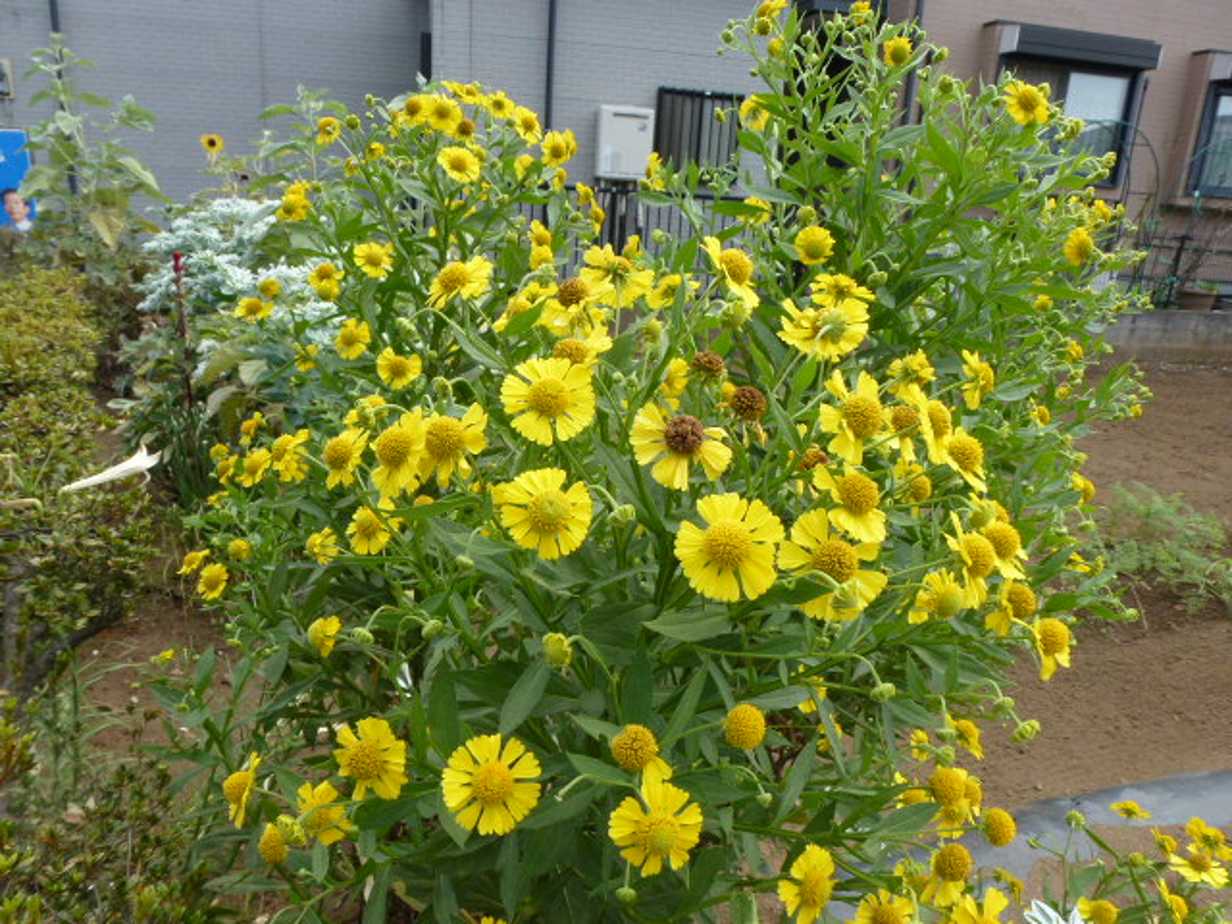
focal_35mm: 24
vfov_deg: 56.8
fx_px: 854
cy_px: 462
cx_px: 616
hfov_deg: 71.6
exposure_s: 1/320
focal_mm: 4.3
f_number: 4
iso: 100
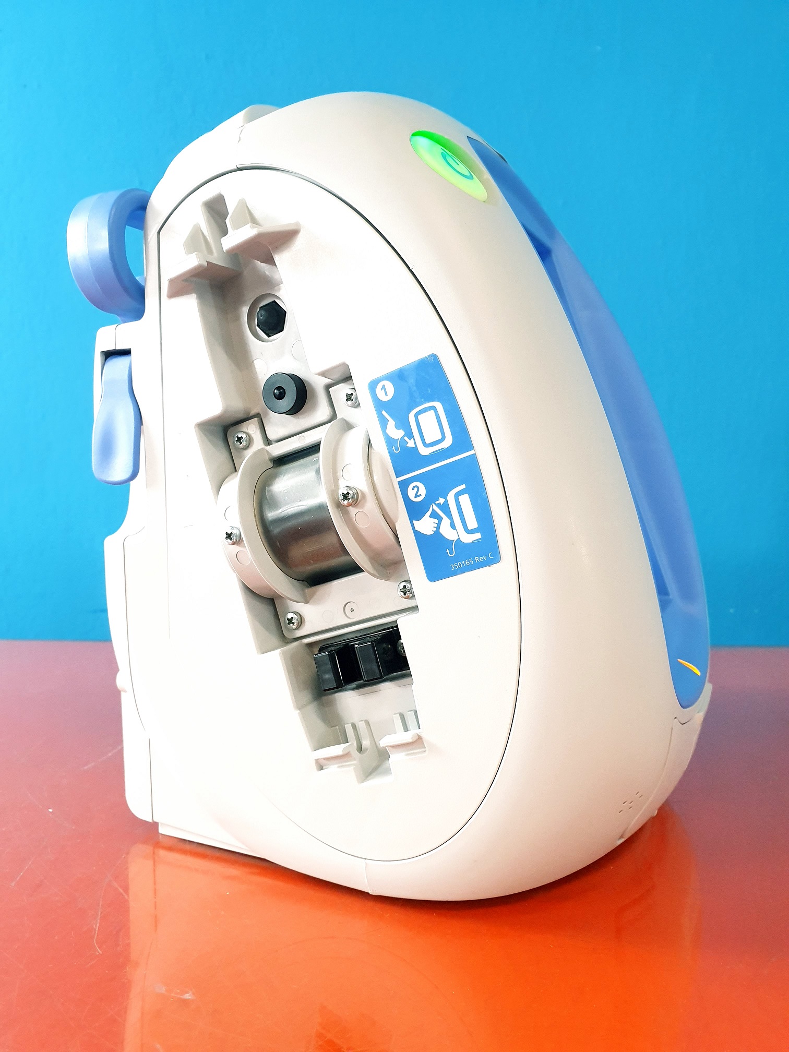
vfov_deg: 67.3
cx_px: 394
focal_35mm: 26
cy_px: 526
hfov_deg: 53.1
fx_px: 790
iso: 320
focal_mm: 4.3
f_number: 2.4
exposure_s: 1/50
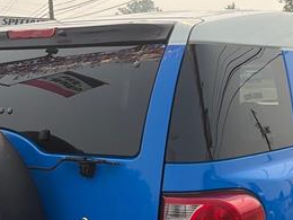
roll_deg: +0.7
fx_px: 542
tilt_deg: -10.7
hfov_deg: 28.9
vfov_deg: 22.7
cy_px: 169
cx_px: 273
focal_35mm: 64
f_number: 1.6
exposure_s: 1/3279
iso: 50
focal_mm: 5.96
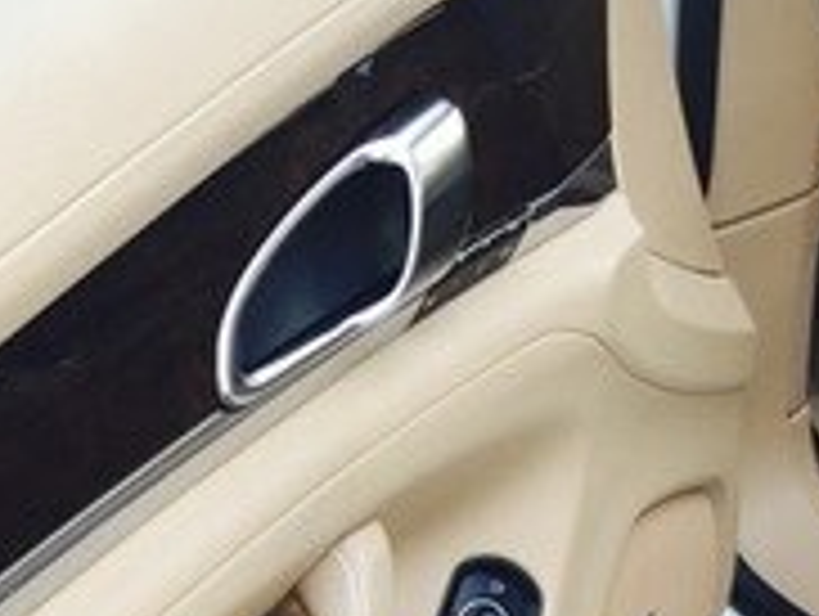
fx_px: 1872
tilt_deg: -42.9
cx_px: 207
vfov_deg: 17.6
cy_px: 787
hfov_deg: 24.4
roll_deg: +18.3
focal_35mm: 79
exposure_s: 1/157
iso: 32
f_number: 2.2
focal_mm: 4.15
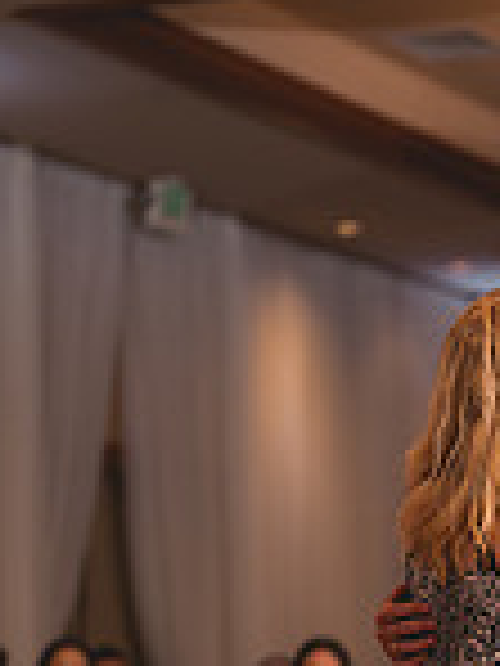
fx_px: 2812
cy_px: 634
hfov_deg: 10.1
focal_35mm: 146
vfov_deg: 13.4
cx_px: 527
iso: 125
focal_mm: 50
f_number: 1.2
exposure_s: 1/250
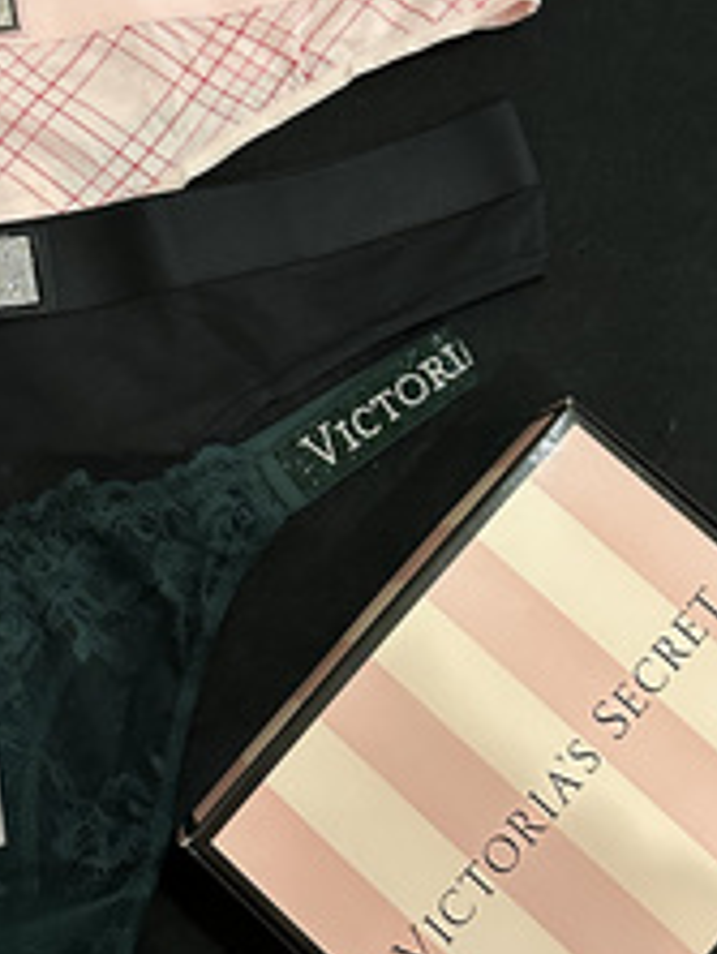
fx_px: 1488
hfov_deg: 26.6
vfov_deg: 35.2
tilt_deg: -82.0
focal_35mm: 54
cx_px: 152
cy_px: 331
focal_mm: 6.86
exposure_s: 1/50
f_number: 1.78
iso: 800
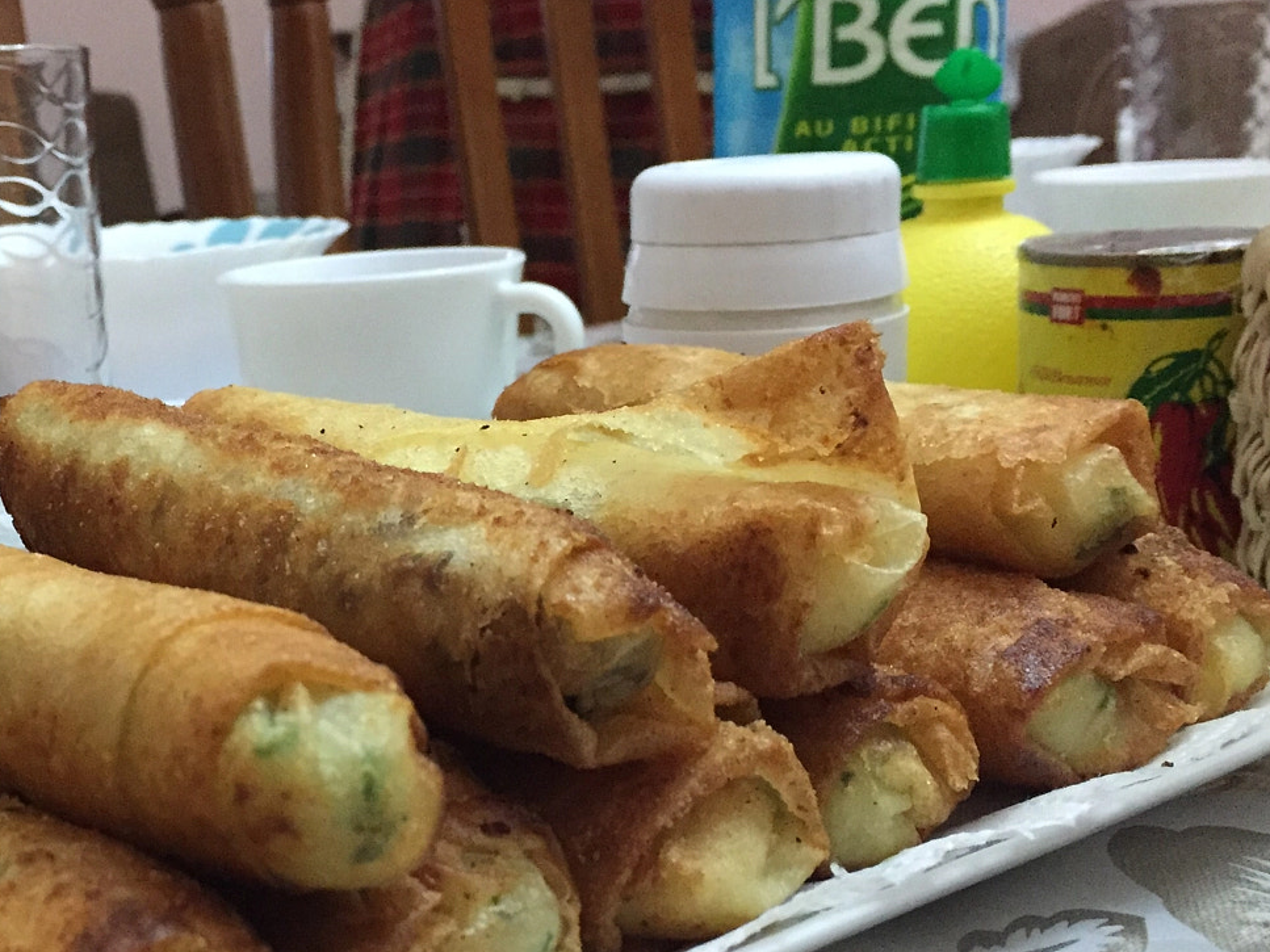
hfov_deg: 38.8
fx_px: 1761
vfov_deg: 30.1
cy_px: 596
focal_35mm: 48
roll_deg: +3.5
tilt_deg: -16.8
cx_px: 338
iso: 320
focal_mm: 4.15
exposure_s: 1/17
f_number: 2.2
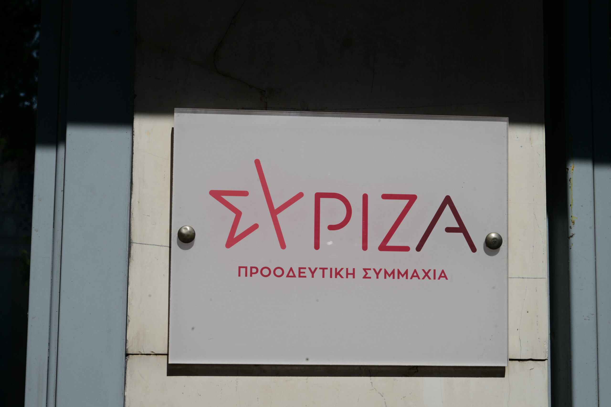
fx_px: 1273
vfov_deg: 18.2
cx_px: 306
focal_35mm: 75
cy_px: 204
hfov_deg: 27.0
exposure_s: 1/800
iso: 400
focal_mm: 75
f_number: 16
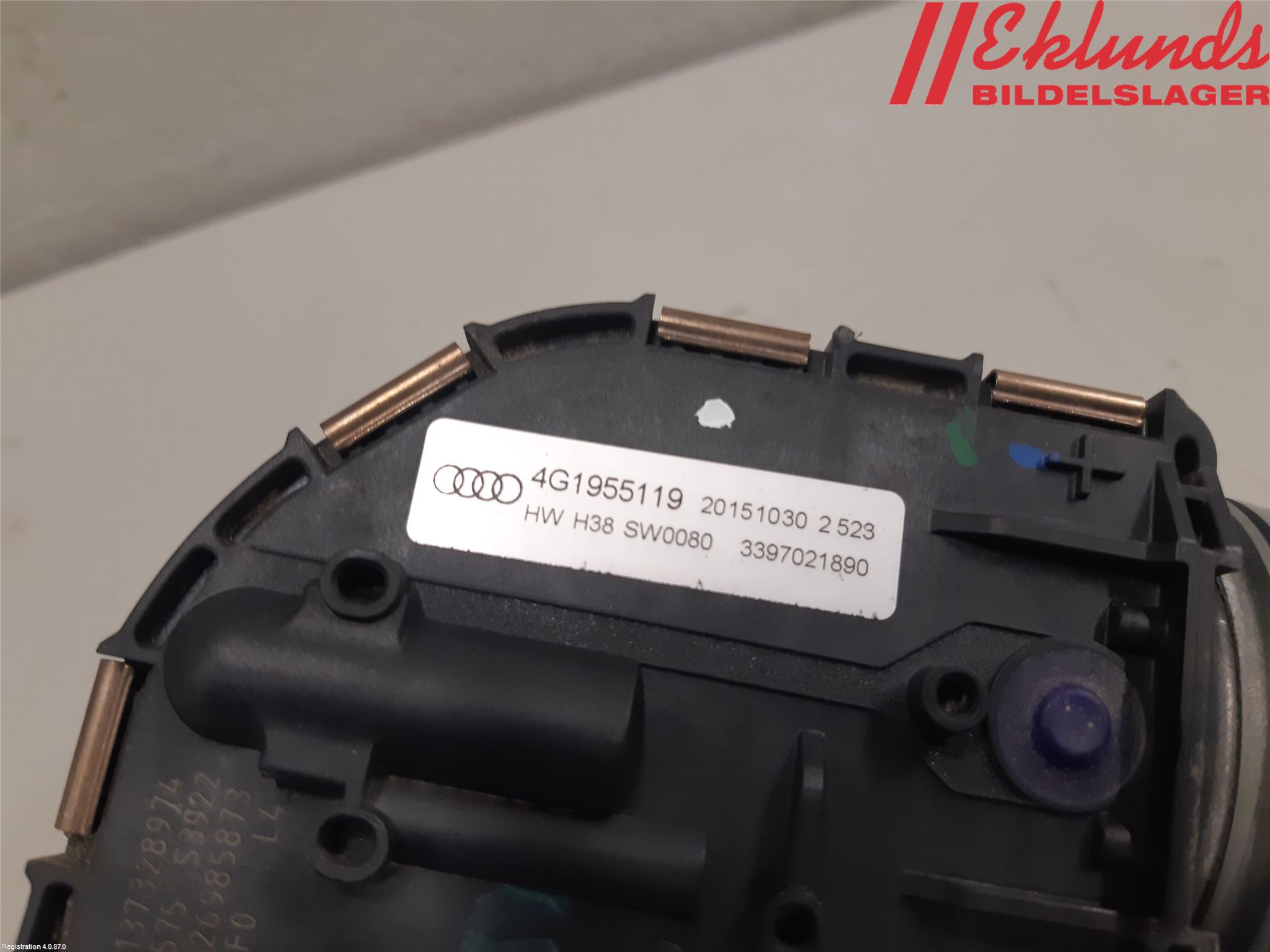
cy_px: 476
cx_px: 635
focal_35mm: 26
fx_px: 954
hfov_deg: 67.3
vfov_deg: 53.1
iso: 100
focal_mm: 3.93
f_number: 1.7
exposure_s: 1/50
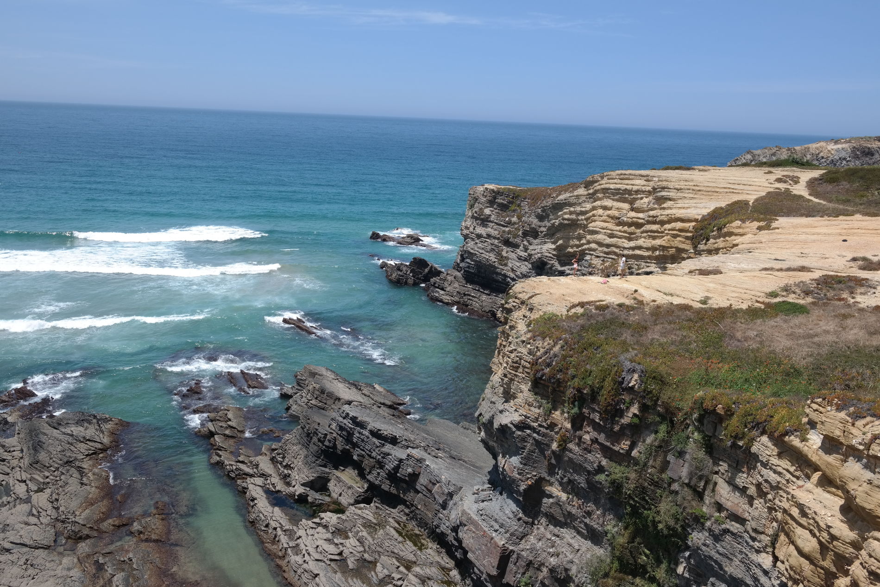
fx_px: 733
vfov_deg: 43.6
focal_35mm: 30
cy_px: 294
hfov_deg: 61.9
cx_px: 440
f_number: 7.1
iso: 100
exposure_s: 1/320
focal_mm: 20
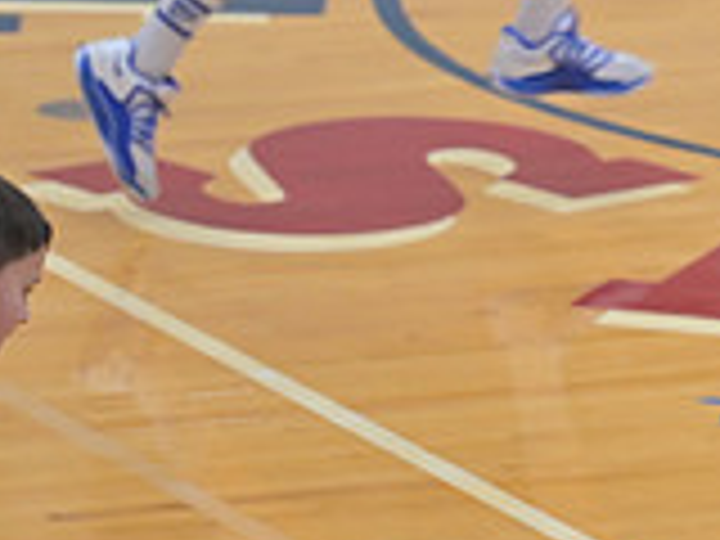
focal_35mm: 611
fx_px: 12709
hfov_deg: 3.2
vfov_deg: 2.4
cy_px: 144
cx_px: 1228
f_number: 4.5
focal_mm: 175
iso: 2000
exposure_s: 1/400
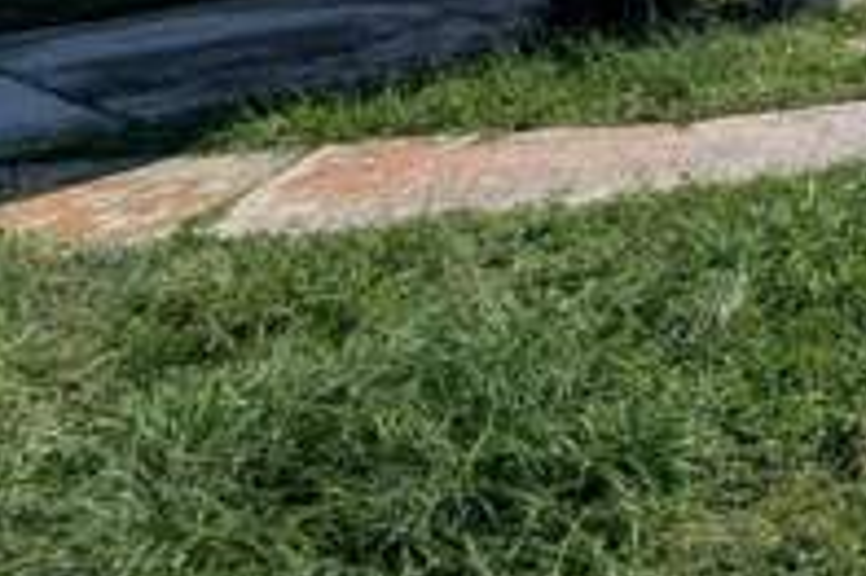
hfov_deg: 23.6
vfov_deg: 21.4
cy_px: -242
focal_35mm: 55
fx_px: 1322
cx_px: 1464
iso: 46
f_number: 2.2
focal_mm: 1.95
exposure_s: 1/4098
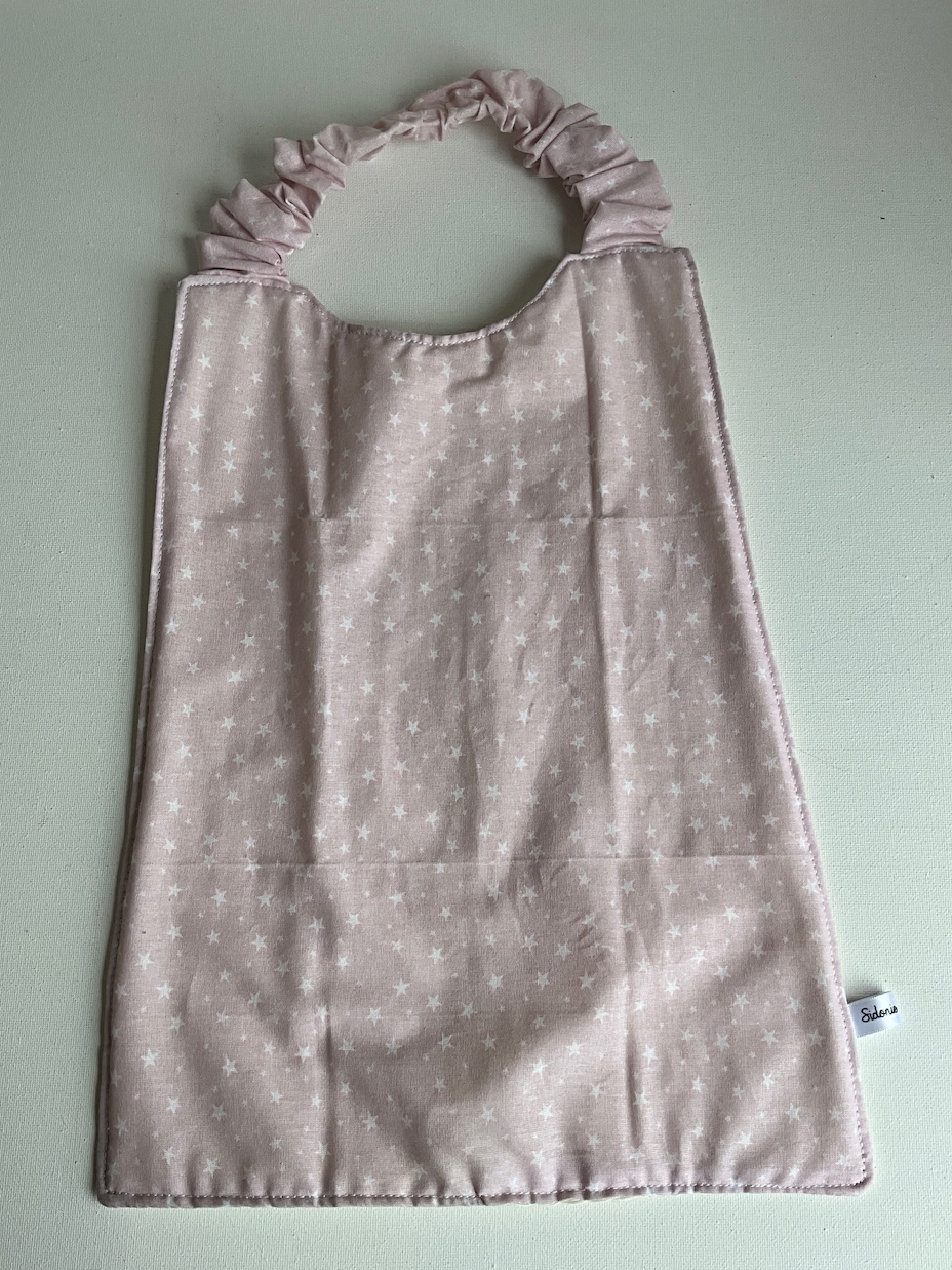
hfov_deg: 46.8
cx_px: 487
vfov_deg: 59.9
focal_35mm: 30
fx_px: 1100
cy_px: 654
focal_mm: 3
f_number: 1.8
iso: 25
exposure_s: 1/529
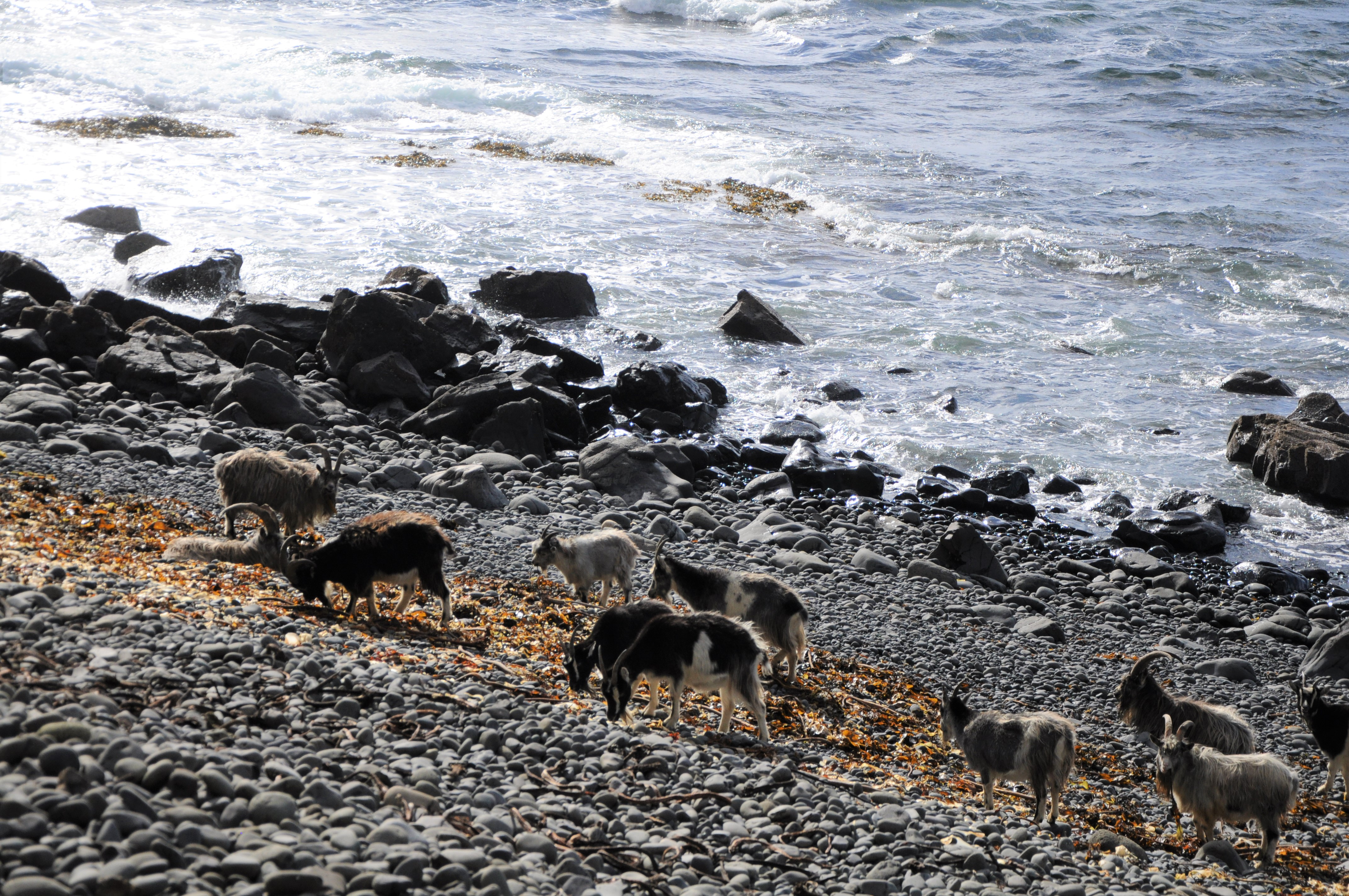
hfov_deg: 26.0
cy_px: 448
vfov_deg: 17.4
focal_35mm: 78
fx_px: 2919
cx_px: 674
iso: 400
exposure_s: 1/4000
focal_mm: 52
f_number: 5
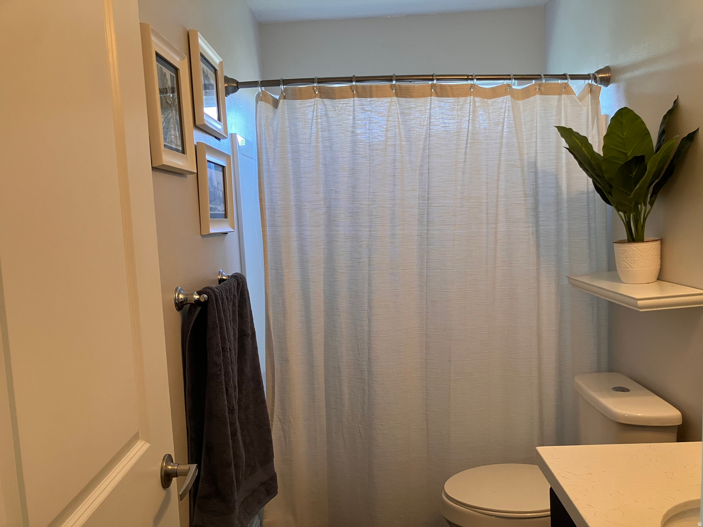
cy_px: 264
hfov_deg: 63.4
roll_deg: +1.9
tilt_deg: -6.9
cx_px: 352
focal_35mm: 28
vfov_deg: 49.7
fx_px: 569
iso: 100
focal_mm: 3.99
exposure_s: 1/60
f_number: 1.8
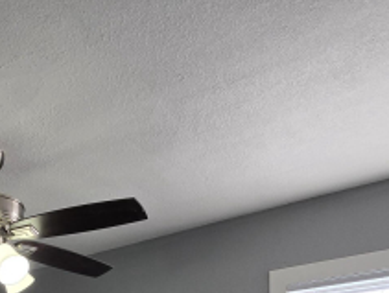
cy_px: 440
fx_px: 462
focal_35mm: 41
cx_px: 82
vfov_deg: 26.0
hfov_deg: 43.7
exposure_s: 1/120
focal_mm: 2.2
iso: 64
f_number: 2.2
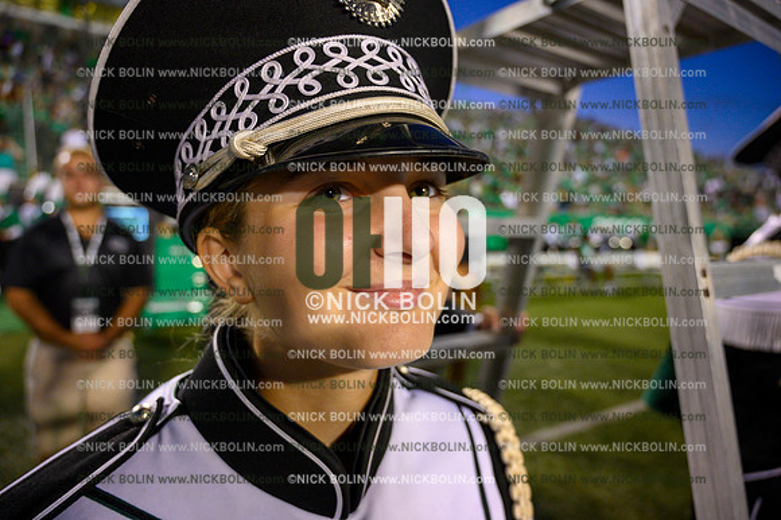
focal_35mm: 24
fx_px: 520
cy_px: 260
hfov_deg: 73.8
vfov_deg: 53.1
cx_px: 390
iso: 2000
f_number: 4
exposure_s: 1/200
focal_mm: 24
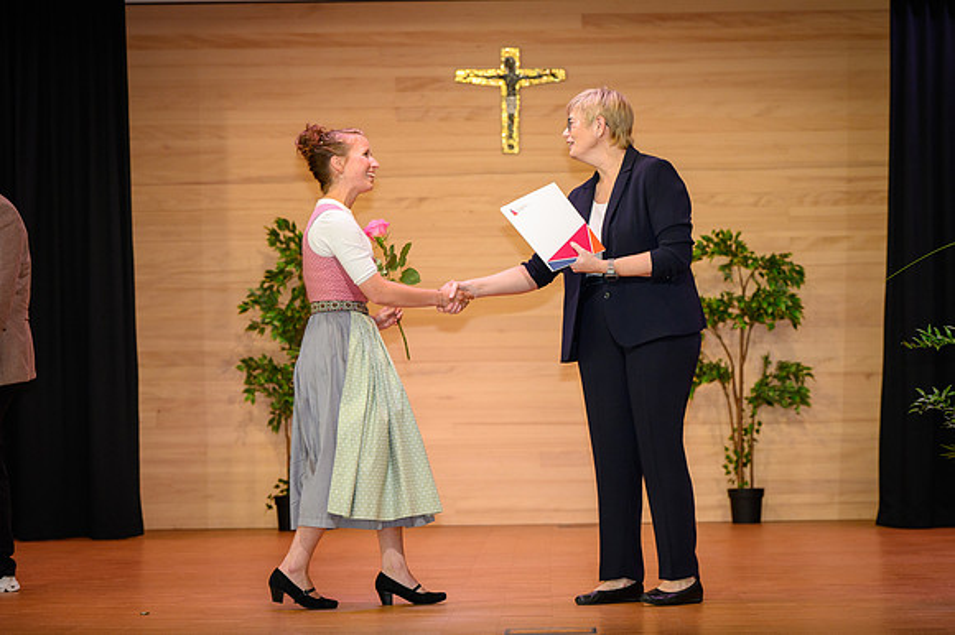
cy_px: 267
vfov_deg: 11.3
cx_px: 544
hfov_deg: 16.8
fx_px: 3223
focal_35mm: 122
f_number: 5
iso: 2000
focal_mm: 105
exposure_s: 1/200
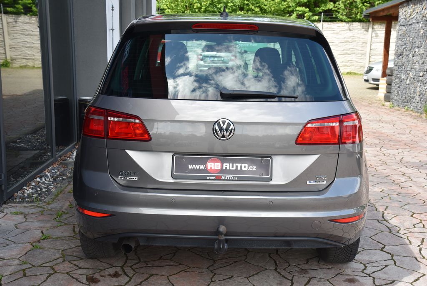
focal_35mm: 50
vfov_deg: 27.0
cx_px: 214
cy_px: 143
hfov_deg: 39.6
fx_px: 593
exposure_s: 1/250
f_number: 8
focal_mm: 50
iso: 500
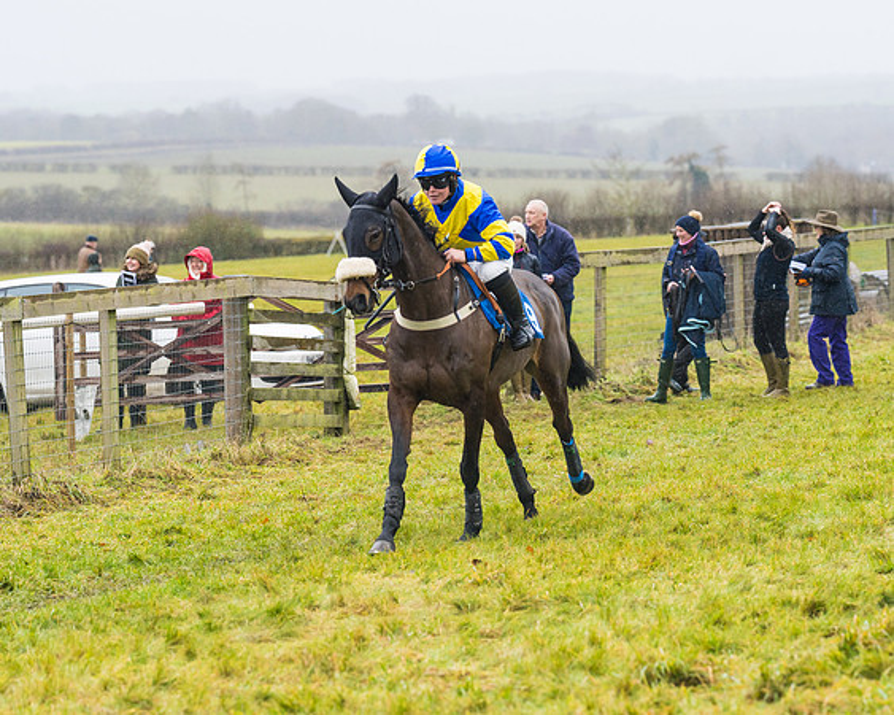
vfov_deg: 9.6
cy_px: 379
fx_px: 4267
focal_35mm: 161
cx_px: 442
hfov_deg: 12.0
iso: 800
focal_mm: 135
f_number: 4
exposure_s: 1/1000
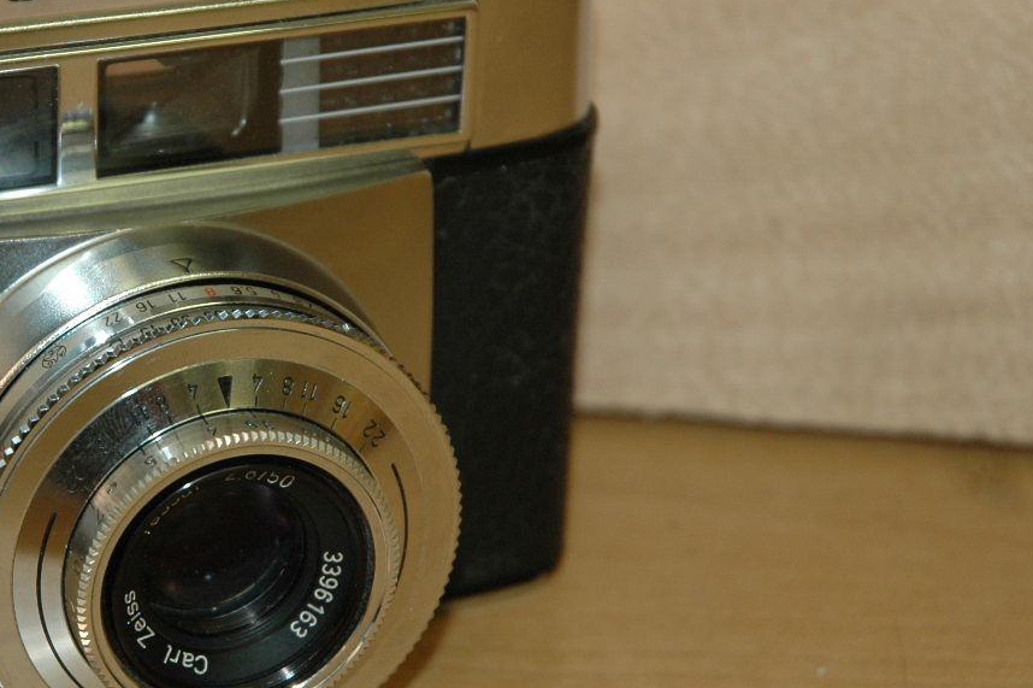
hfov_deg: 11.1
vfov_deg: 7.5
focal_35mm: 184
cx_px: 164
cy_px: 358
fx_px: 5277
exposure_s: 1/60
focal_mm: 70
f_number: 4.5
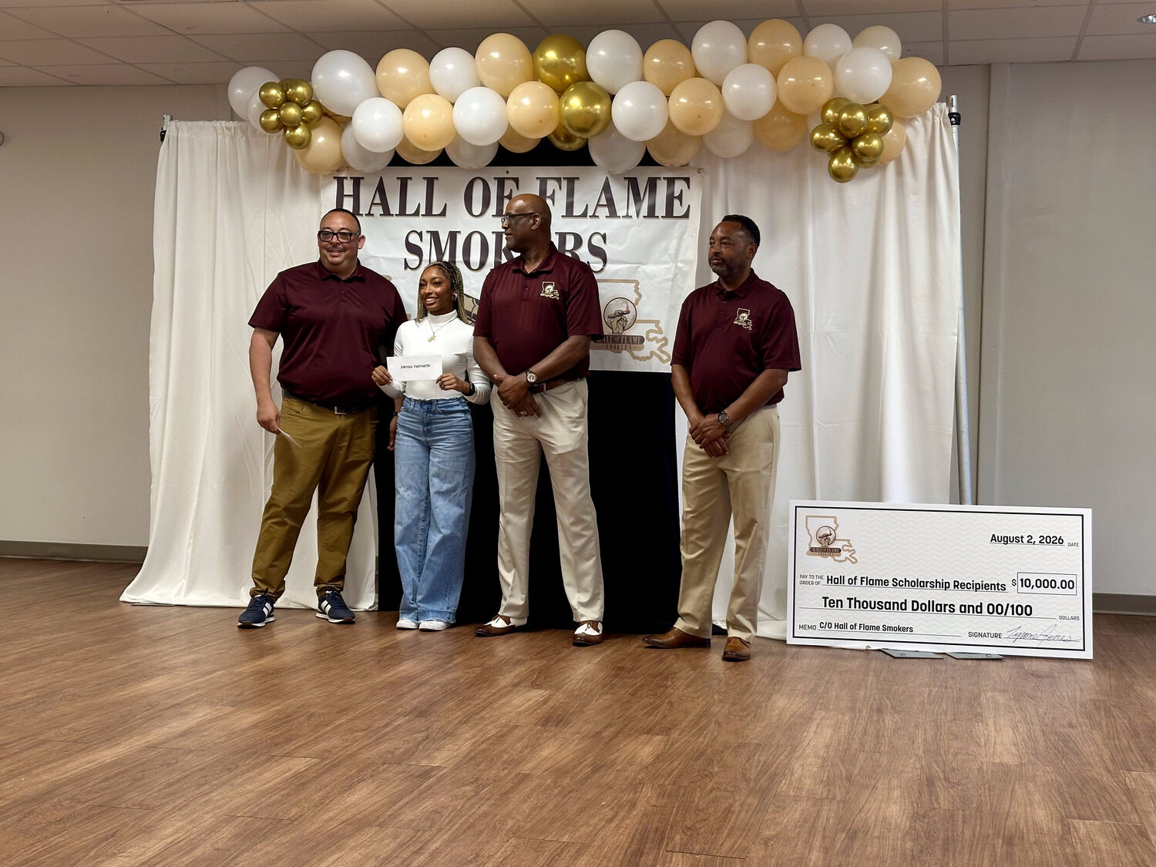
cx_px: 578
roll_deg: -1.2
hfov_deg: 39.7
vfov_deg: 30.3
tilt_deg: -1.4
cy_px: 434
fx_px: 1603
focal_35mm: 48
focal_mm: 6.86
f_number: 1.78
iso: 80
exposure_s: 1/50
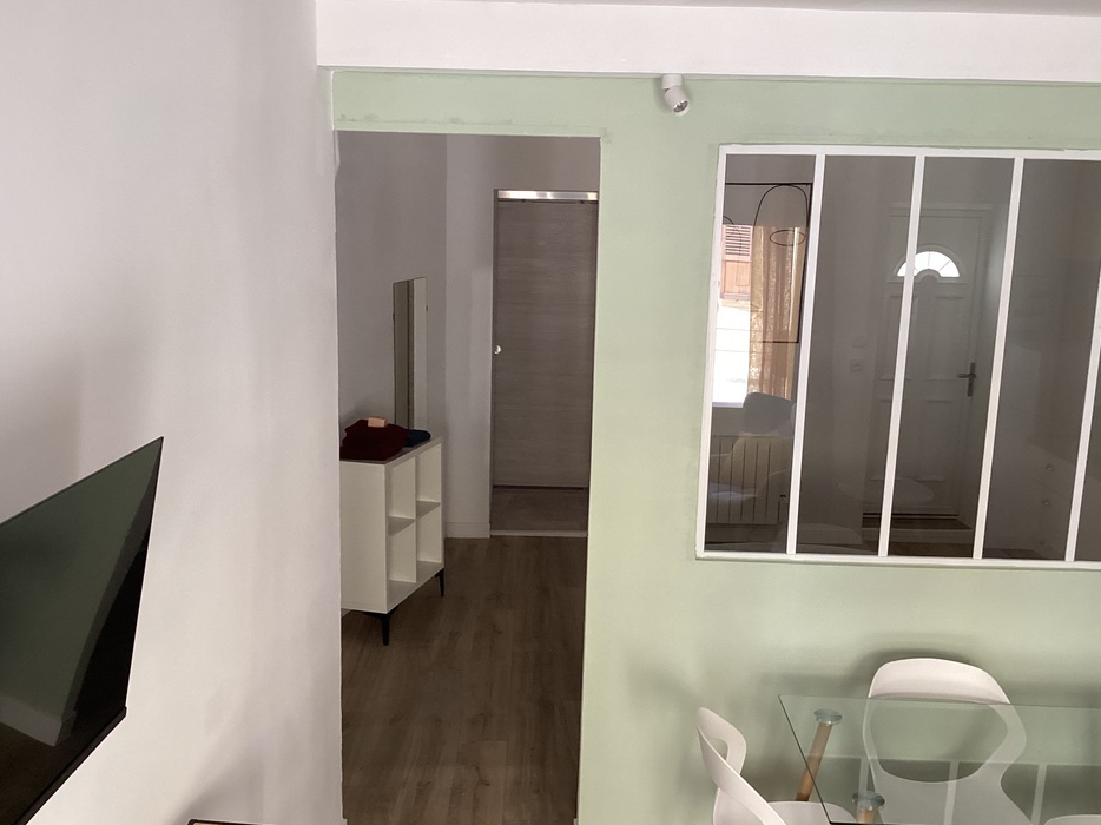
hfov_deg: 54.0
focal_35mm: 34
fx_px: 1081
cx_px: 532
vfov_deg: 41.8
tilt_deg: -12.1
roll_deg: -1.8
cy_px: 430
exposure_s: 1/50
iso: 160
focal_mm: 3.3
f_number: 2.4
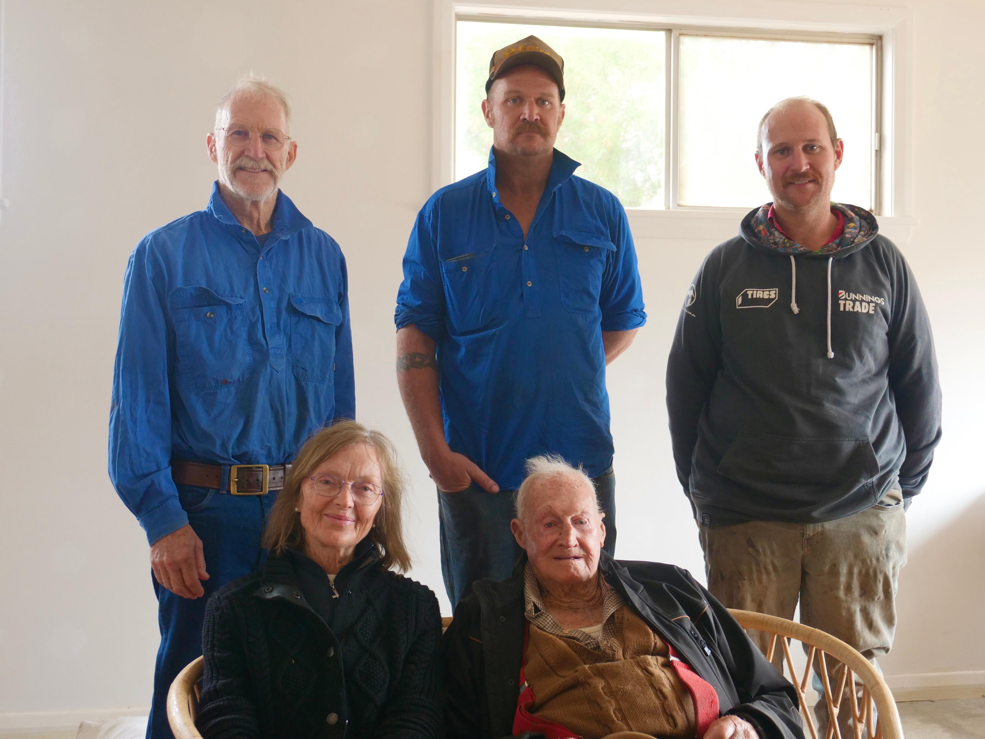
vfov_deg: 34.3
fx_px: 1195
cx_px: 492
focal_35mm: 42
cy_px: 370
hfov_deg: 44.8
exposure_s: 1/60
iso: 800
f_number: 2.8
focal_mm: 21
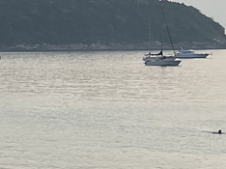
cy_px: -14
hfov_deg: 9.1
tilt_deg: +3.2
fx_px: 1161
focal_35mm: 178
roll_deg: +0.8
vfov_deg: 8.3
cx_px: -444
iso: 64
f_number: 1.5
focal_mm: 5.7
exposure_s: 1/100
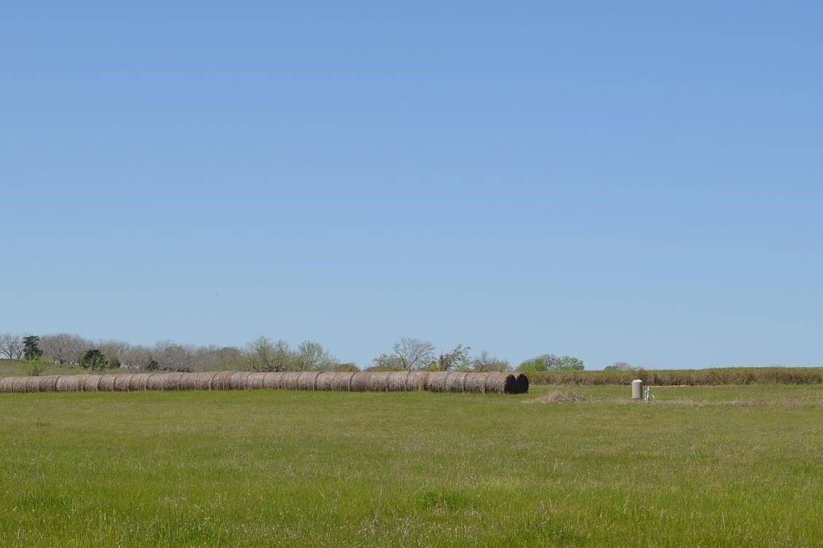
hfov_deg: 23.3
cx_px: 280
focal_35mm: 87
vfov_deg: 15.7
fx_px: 1988
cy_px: 353
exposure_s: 1/320
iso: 100
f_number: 8
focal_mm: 32
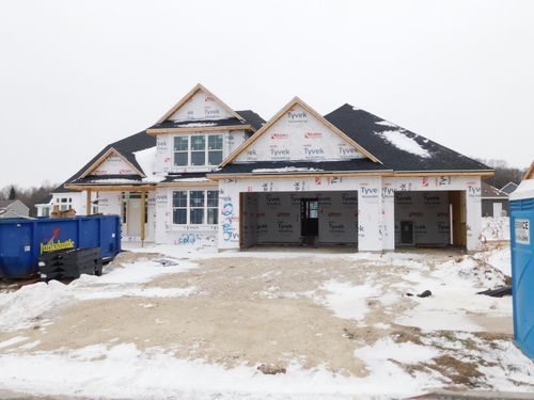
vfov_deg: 46.8
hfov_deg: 60.0
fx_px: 463
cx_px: 267
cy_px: 200
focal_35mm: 30
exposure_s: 1/400
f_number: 3.2
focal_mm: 5.3
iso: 125
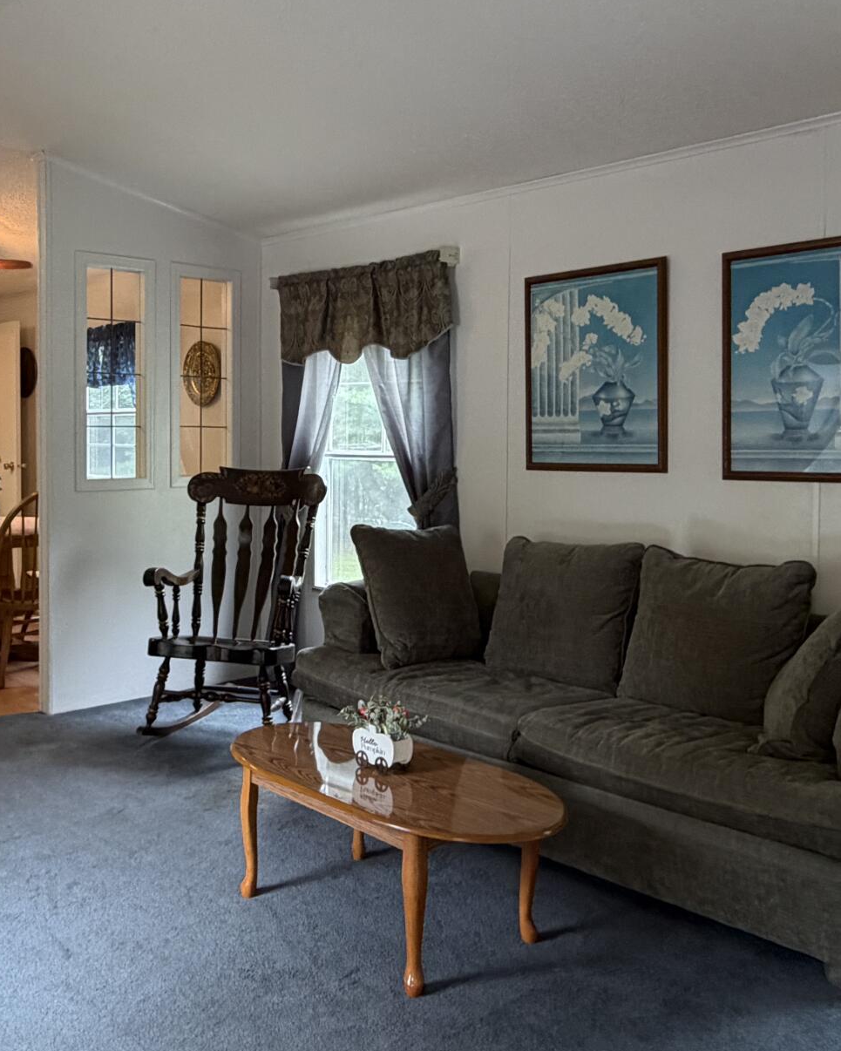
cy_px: 469
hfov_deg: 42.8
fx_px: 1058
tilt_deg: -1.8
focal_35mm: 34
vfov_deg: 52.7
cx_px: 281
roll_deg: +0.3
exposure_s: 1/60
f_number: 2.2
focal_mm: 2.22
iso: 250
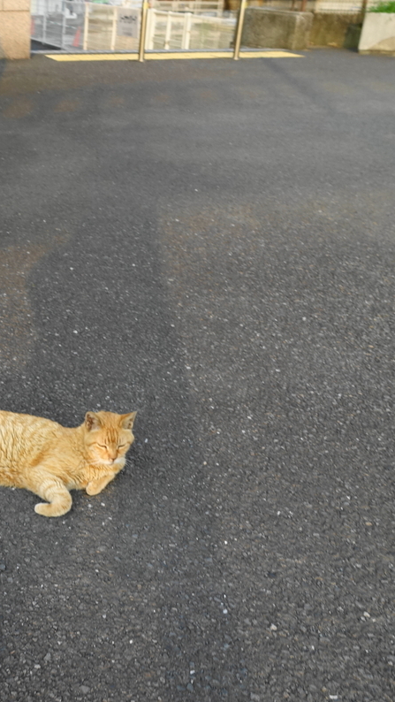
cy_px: 349
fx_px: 707
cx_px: -10
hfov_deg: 29.0
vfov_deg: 52.8
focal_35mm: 38
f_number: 4
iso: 200
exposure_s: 1/250
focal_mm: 8.8
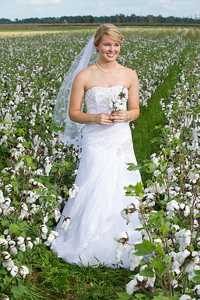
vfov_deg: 26.0
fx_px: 651
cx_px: 100
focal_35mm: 78
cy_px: 150
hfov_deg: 17.5
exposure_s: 1/250
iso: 200
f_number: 8
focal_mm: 78
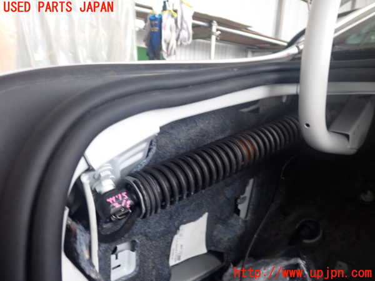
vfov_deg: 46.8
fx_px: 325
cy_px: 140
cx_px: 188
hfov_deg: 60.0
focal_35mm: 30
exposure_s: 1/30
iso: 200
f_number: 2.3
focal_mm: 5.4
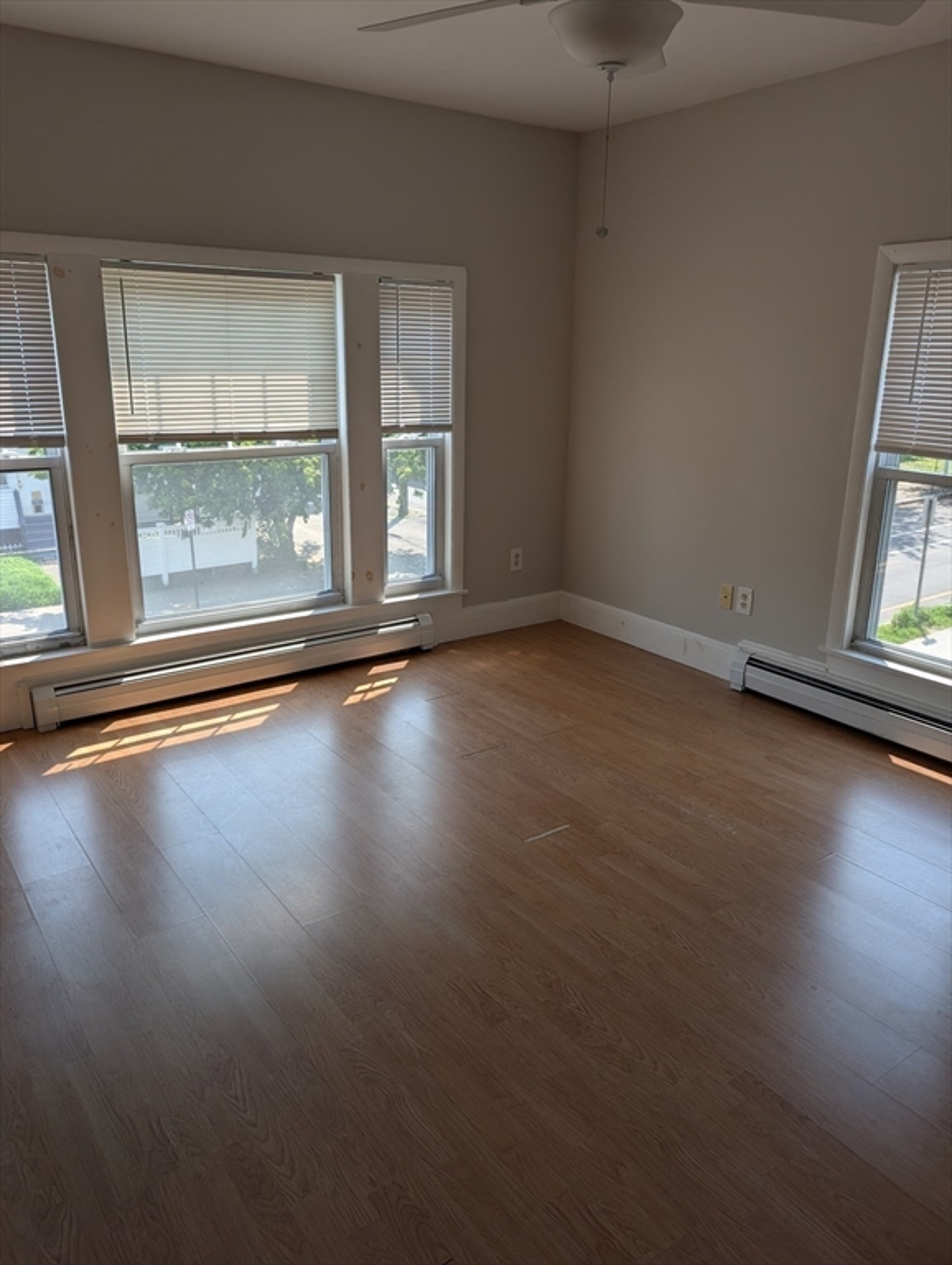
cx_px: 476
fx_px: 878
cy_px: 632
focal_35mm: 24
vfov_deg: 71.5
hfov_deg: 56.9
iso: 20
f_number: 1.68
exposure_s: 1/222
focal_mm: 6.9
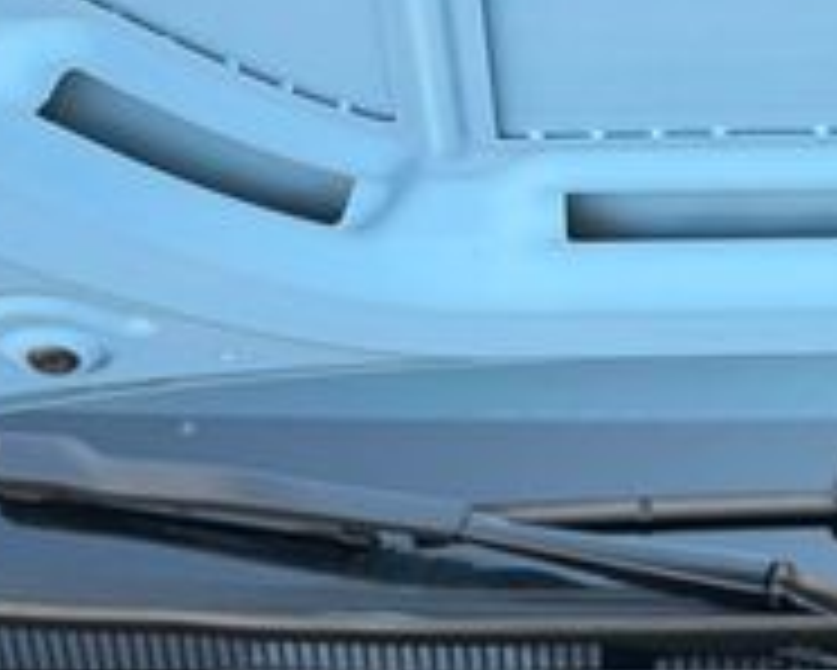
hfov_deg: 11.9
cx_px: 796
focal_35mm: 161
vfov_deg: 9.3
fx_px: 3990
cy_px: 1021
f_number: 1.78
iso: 160
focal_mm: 6.76
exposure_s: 1/233
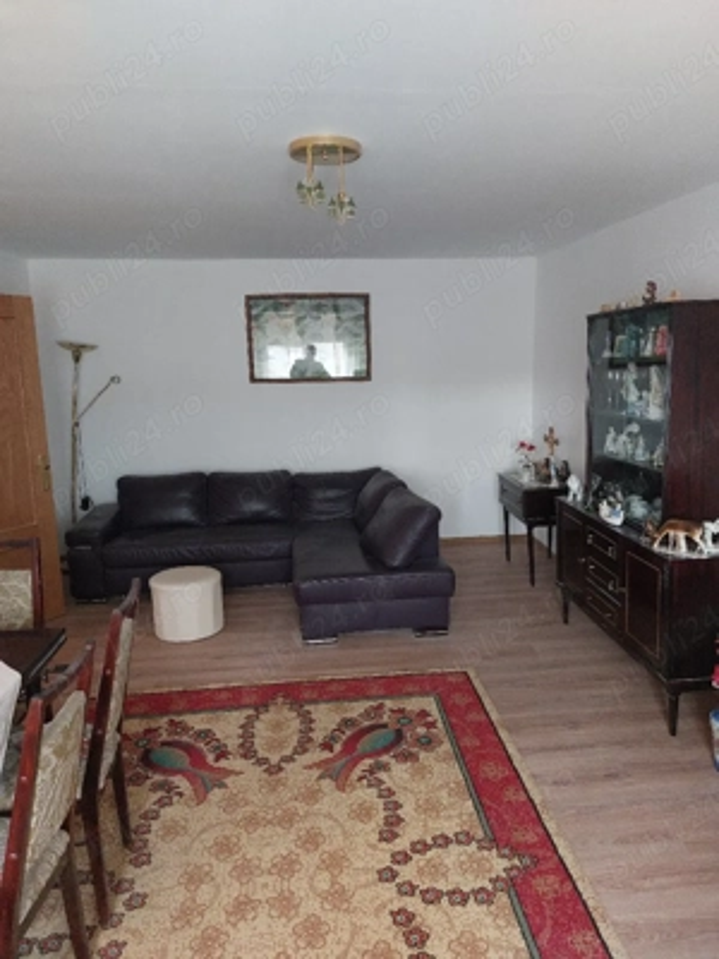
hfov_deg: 54.9
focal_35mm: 25
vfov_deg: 69.4
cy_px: 480
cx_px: 360
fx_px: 692
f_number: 1.8
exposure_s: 1/50
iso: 400
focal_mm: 5.23
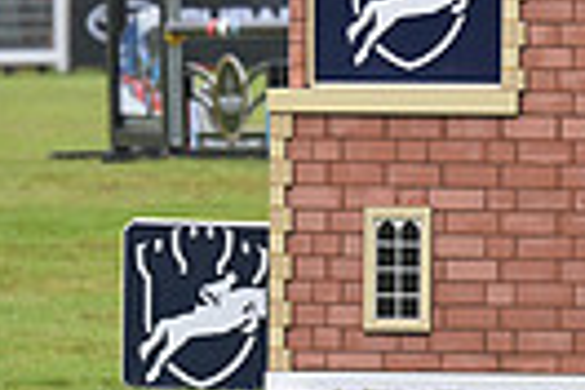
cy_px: -188
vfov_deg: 2.1
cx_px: 1055
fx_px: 10383
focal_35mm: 639
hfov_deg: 3.2
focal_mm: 145
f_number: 4
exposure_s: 1/1250
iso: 900
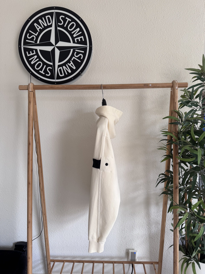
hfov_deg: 56.8
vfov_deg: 71.6
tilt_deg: -4.6
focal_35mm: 24
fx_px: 190
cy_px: 137
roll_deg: +0.9
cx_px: 102
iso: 125
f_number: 1.78
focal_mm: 6.76
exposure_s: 1/121
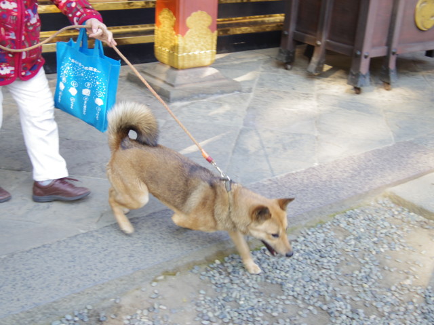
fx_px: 589
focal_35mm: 47
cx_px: 217
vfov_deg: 30.9
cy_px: 162
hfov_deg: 40.4
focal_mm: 8.5
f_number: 2
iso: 125
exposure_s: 1/160
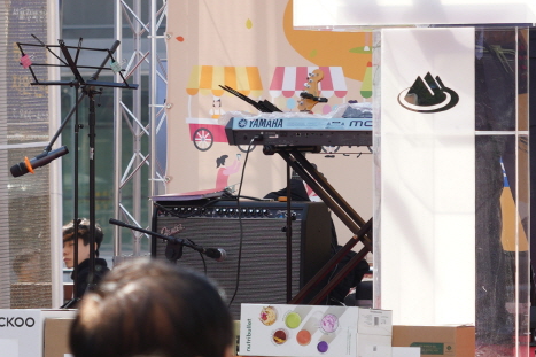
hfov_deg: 7.1
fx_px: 4301
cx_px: 317
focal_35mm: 289
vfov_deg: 4.8
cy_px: 142
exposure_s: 1/200
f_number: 5
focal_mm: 75
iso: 100
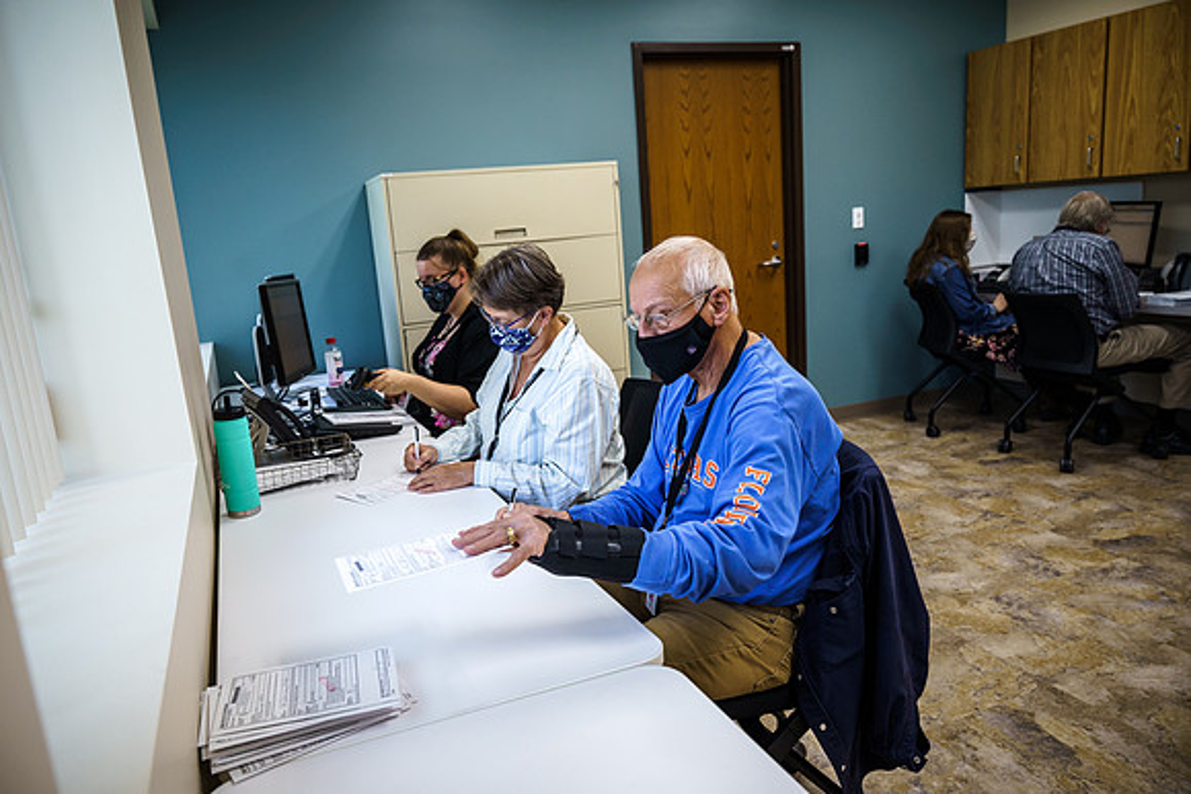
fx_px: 841
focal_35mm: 25
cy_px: 407
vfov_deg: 50.6
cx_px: 569
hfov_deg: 70.6
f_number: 4
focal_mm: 24
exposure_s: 1/250
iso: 1250
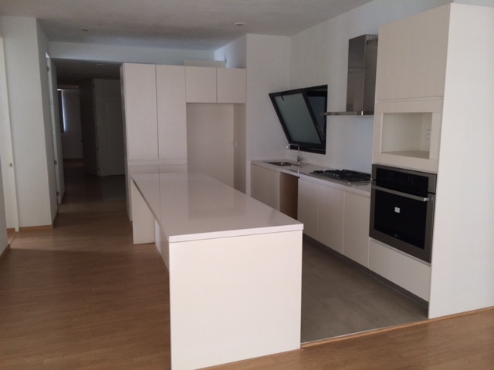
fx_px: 428
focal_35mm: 30
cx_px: 247
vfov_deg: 46.8
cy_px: 185
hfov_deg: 60.0
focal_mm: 4.12
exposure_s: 1/30
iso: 80
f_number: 2.2
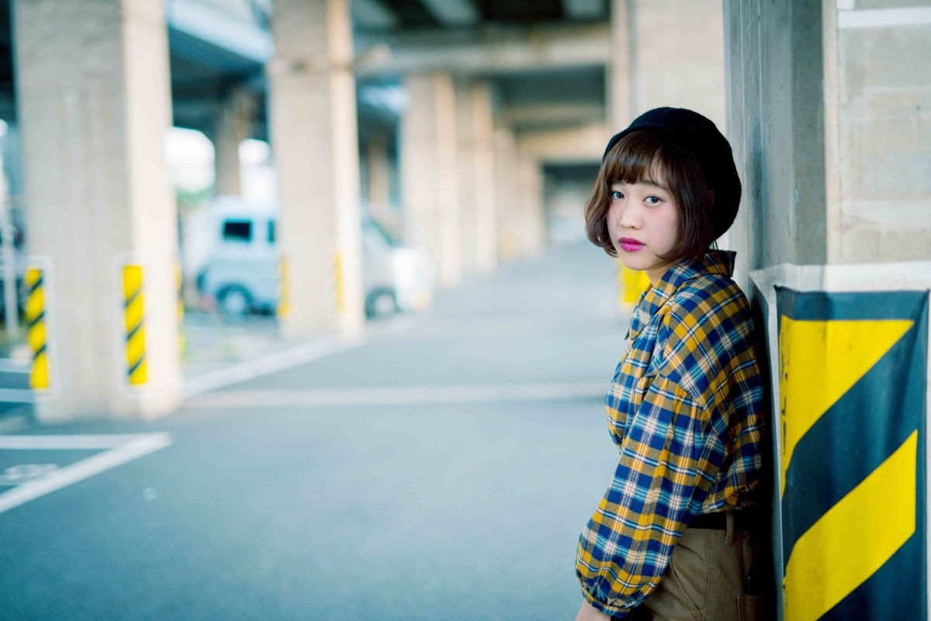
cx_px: 466
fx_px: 1293
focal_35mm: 50
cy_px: 310
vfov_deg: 27.0
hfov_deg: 39.6
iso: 100
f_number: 1.4
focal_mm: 50
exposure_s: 1/250
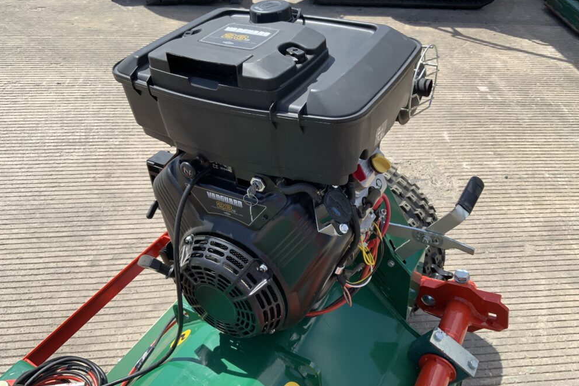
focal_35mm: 31
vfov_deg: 42.3
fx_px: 499
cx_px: 294
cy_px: 179
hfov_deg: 60.3
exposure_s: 1/1279
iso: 16
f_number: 1.8
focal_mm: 3
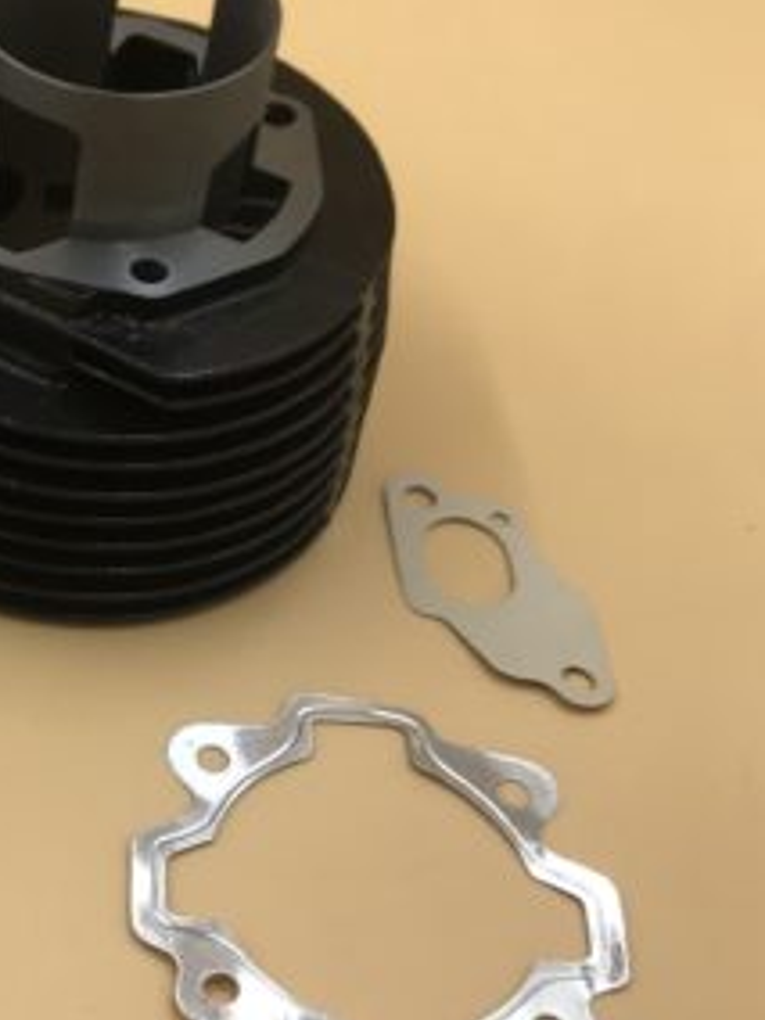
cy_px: 334
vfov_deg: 24.6
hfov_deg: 17.6
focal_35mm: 79
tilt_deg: -42.6
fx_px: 2328
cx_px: -205
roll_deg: -1.7
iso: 20
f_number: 1.8
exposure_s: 1/351
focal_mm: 3.99
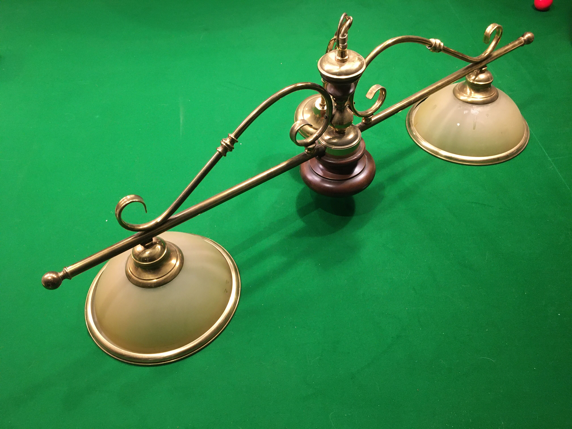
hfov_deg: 61.7
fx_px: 479
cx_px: 286
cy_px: 214
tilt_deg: -48.1
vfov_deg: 48.2
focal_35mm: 29
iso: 160
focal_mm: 4.15
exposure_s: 1/33
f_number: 2.2
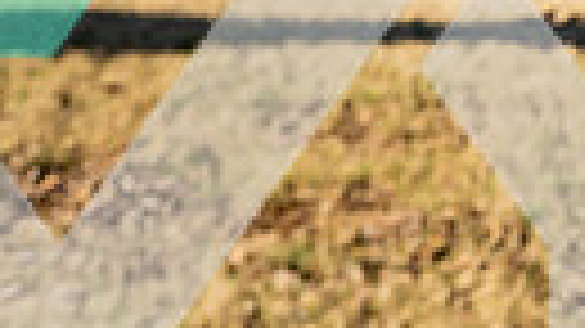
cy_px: -371
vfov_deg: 5.4
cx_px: 828
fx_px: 3396
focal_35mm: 219
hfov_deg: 9.6
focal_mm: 47
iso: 100
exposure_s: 1/250
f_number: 5.6
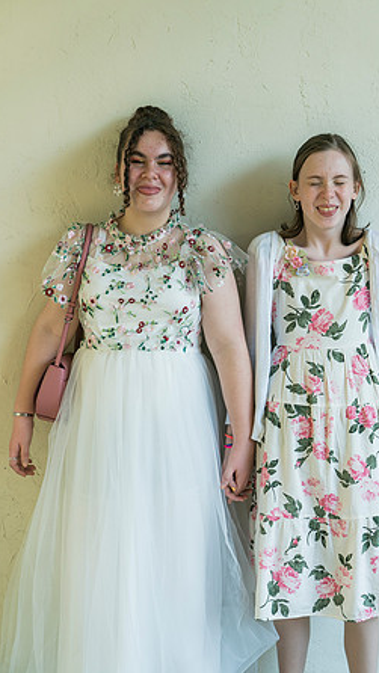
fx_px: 1000
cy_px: 338
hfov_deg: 21.4
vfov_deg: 37.2
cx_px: 222
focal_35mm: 56
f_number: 2.8
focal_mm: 53
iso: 400
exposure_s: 1/250
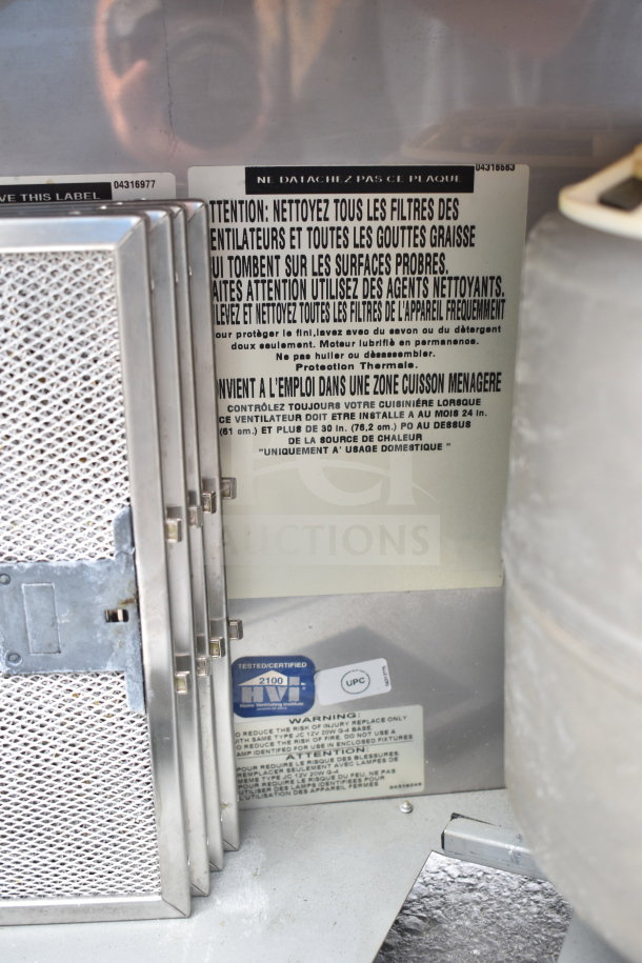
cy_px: 482
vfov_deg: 49.6
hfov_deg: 34.2
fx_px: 1043
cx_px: 321
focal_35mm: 39
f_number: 4
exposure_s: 1/50
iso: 200
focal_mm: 26
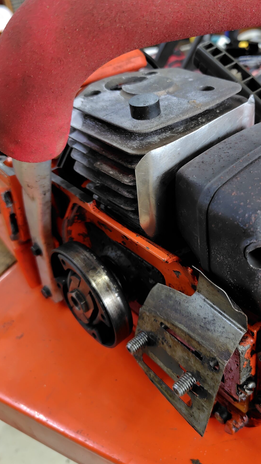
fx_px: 406
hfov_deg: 35.3
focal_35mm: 33
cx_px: 174
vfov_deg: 59.4
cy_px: 208
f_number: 1.9
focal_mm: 5.6
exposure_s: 1/50
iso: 536
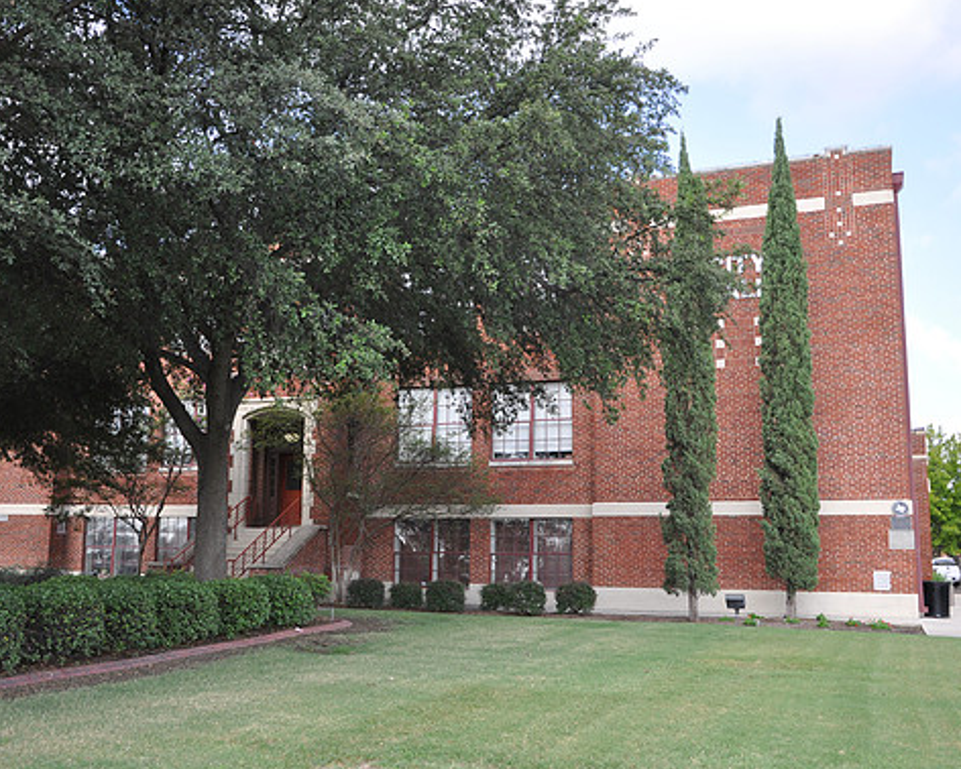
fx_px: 1081
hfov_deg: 47.8
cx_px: 419
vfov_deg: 39.2
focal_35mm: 38
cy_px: 383
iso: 200
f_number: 4
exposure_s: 1/200
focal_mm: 22
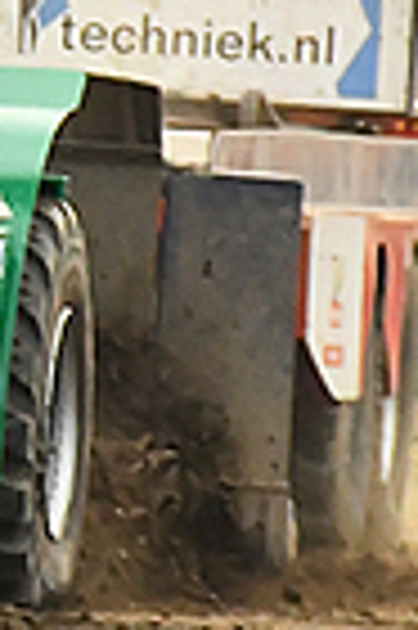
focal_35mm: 1799
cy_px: 88
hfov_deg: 0.8
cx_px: -715
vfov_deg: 1.1
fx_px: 31408
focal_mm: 210
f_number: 5.6
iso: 1250
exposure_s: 1/1600
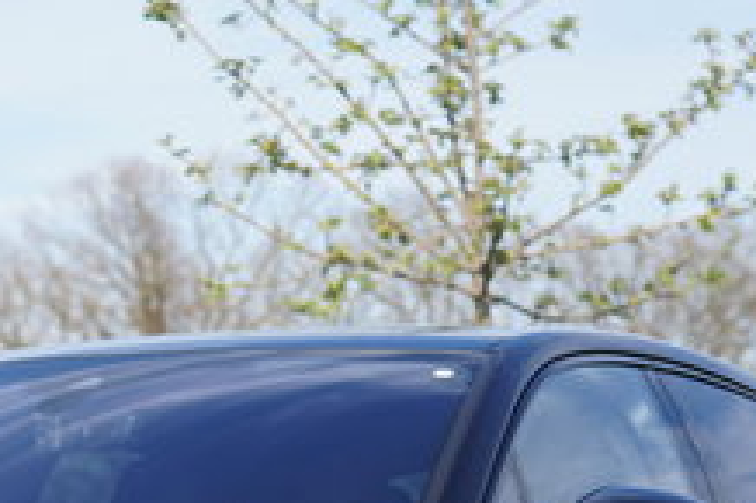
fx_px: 3777
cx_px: -28
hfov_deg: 11.3
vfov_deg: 7.5
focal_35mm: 180
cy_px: 611
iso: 100
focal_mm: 51
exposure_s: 1/640
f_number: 4
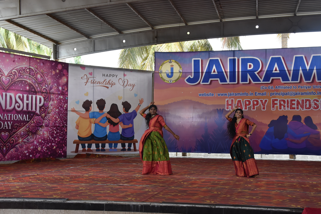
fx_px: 468
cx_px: 160
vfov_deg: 25.8
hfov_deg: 37.8
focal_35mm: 52
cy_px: 107
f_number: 7.1
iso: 800
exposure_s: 1/200
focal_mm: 35
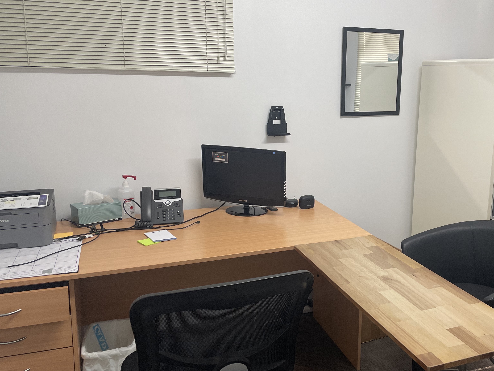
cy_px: 173
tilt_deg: -11.2
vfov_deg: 41.8
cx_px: 309
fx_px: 485
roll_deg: -0.6
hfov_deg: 53.4
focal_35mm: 34
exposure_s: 1/100
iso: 125
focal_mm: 4.2
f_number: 1.6
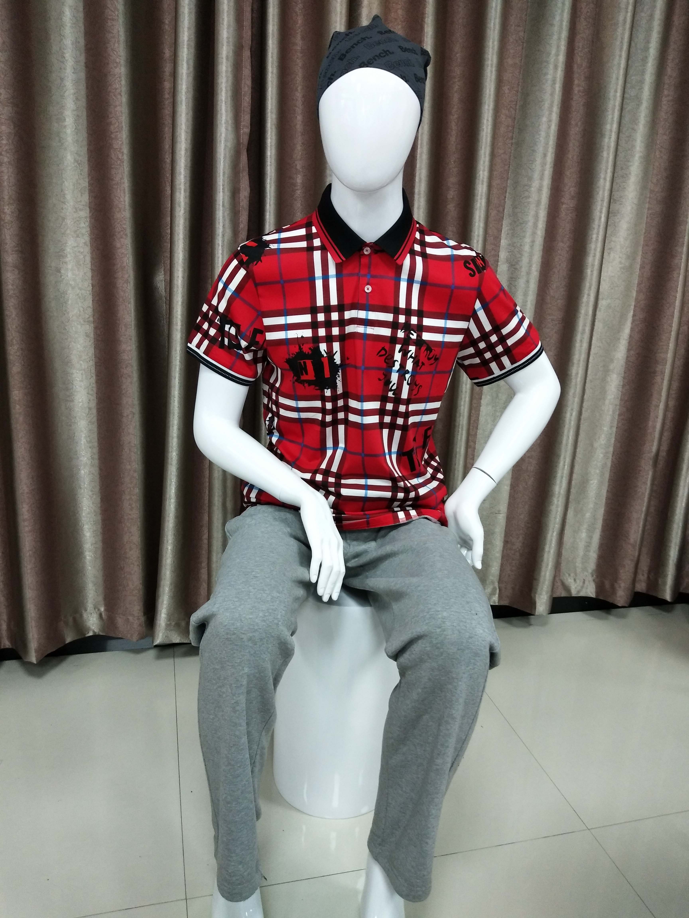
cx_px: 344
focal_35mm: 26
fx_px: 690
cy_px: 459
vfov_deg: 67.3
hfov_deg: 53.1
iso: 200
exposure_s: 1/33.3
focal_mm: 3.88
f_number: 2
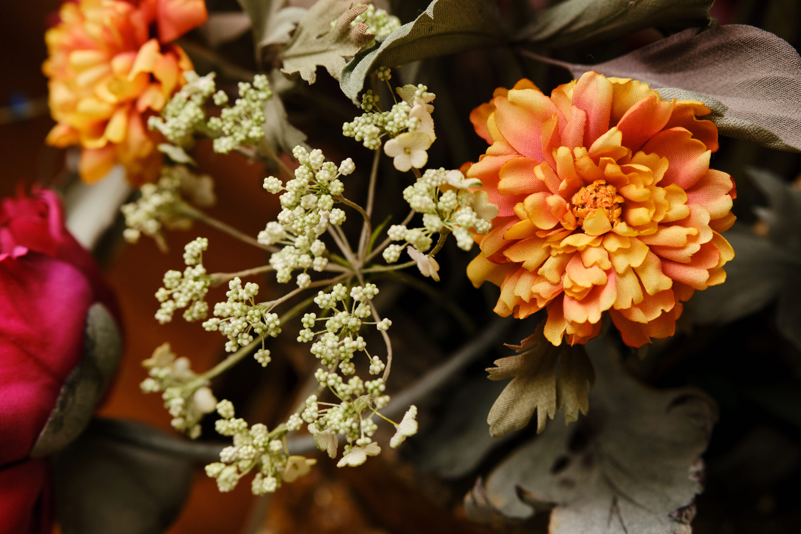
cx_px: 400
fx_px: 1669
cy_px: 267
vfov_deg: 18.2
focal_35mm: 75
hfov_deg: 27.0
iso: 500
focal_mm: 50
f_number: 4
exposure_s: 1/100
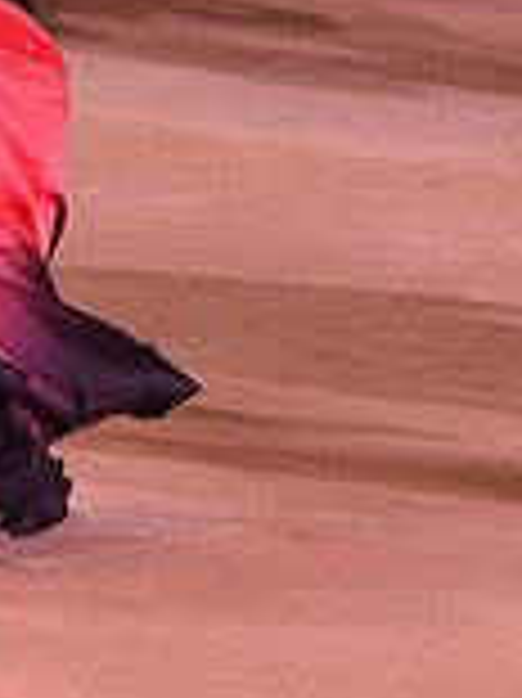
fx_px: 8698
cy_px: -338
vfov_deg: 4.6
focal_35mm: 432
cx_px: -38
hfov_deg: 3.4
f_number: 5.6
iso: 2500
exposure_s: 1/320
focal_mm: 120
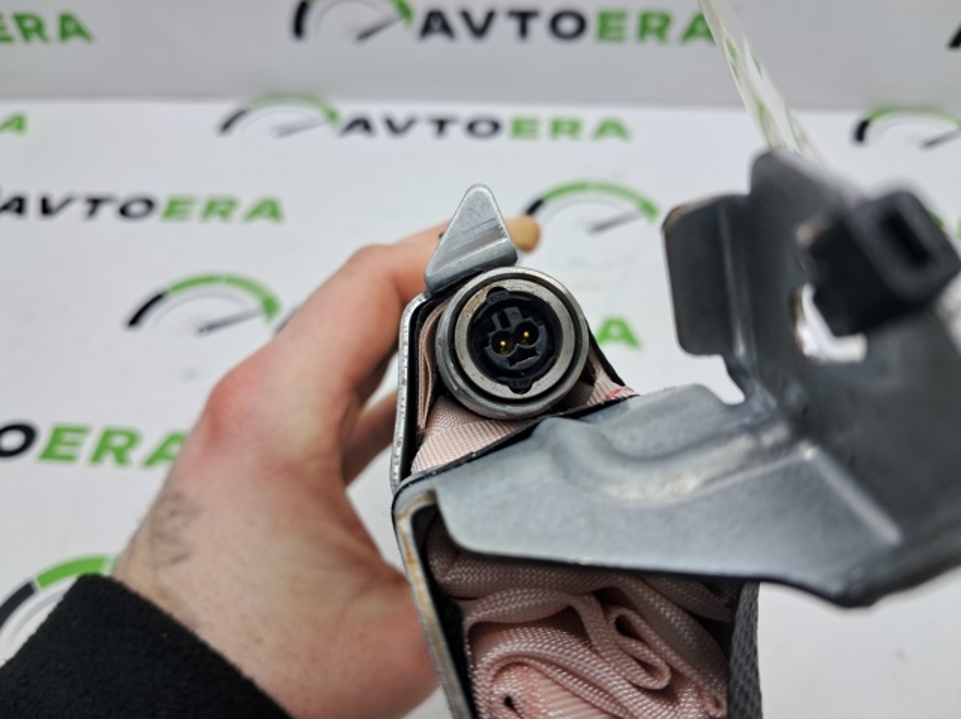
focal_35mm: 27
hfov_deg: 65.4
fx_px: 749
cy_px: 360
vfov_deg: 51.3
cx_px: 480
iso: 50
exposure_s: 1/60
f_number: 1.8
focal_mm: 4
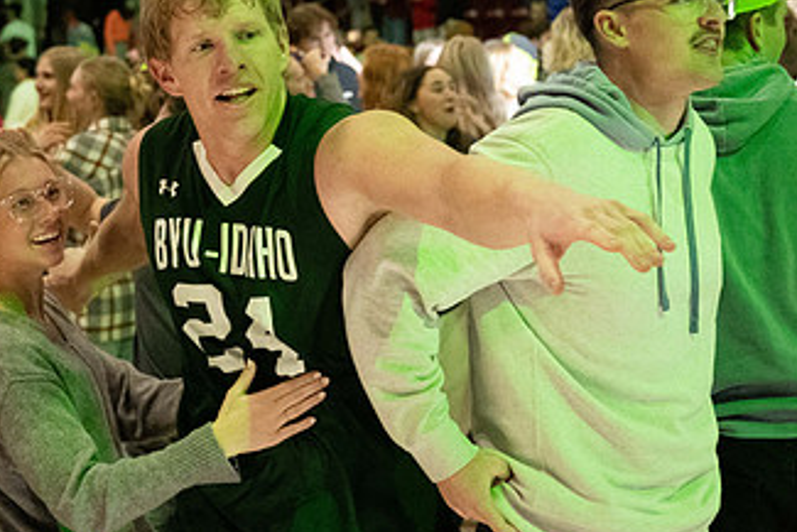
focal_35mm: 96
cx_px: 268
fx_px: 2126
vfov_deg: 14.2
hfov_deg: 21.2
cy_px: 85
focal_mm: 45
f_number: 4
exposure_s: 1/400
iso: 8000
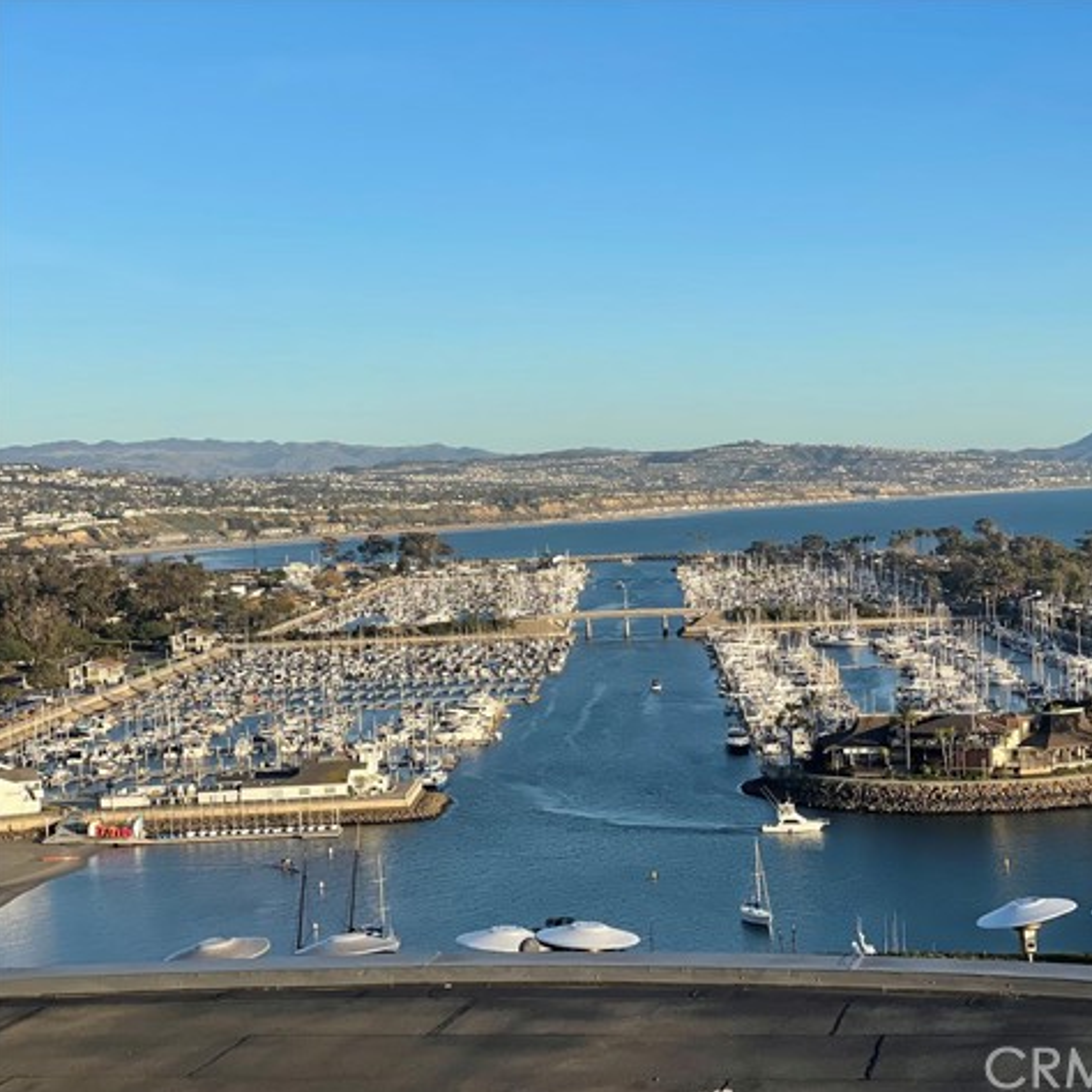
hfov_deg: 27.5
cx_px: 733
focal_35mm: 62
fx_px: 2213
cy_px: 548
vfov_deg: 27.7
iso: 25
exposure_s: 1/1229
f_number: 2
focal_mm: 6
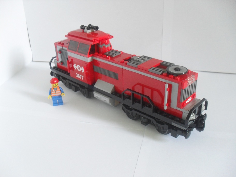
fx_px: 239
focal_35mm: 35
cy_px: 88
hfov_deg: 52.6
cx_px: 118
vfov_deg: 40.7
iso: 200
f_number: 3.2
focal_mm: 6.3
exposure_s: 1/6
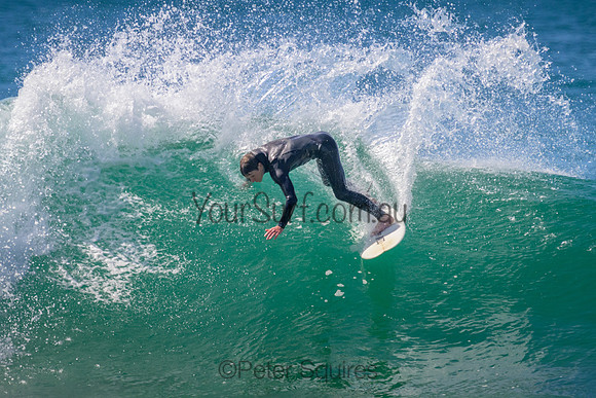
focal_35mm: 912
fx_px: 15094
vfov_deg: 1.5
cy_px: 171
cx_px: 307
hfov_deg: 2.3
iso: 1100
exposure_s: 1/1600
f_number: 11
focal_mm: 800
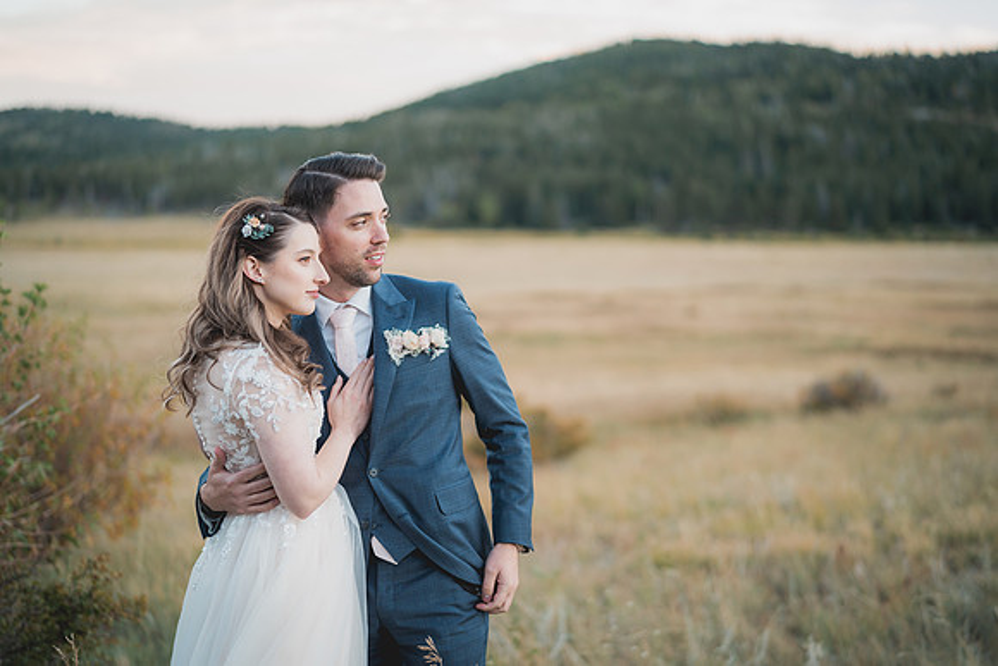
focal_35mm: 51
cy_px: 333
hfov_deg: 38.8
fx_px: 1419
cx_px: 499
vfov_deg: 26.4
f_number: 1.4
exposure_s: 1/320
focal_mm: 50
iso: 400
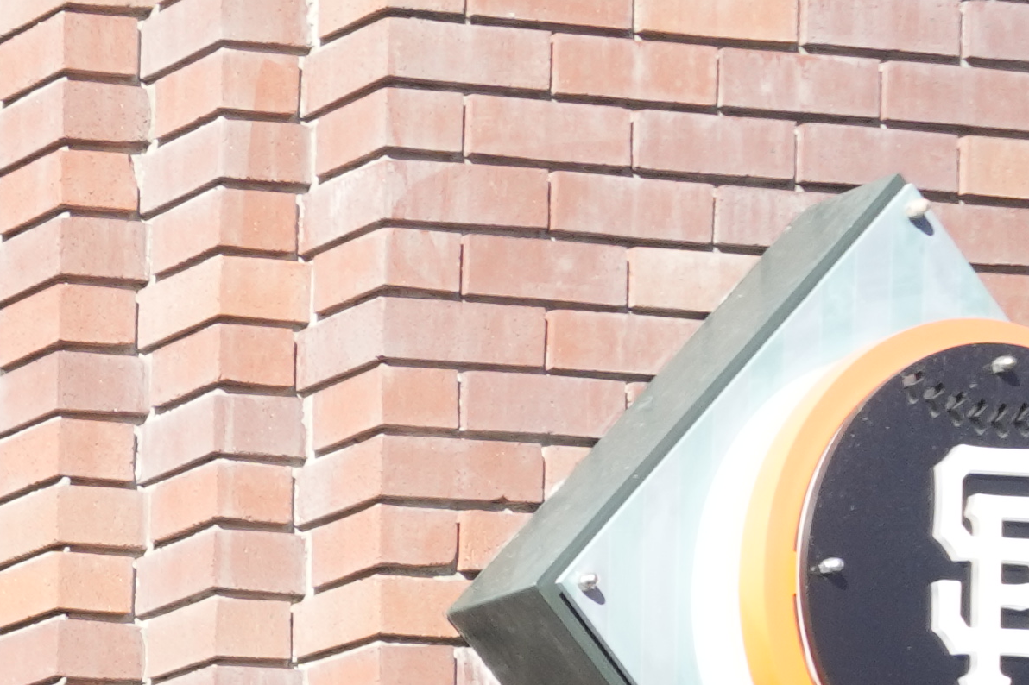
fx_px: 4972
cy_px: 2097
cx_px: -2175
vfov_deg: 7.0
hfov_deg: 9.2
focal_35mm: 174
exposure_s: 1/800
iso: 400
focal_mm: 24
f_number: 4
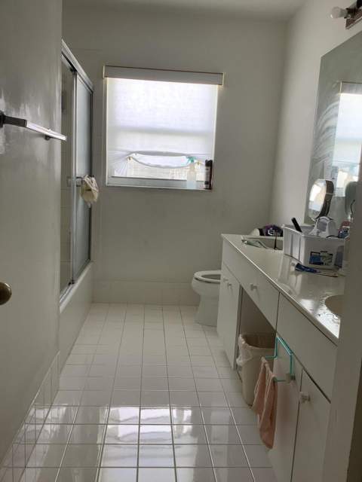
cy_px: 241
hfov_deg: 45.4
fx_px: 432
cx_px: 181
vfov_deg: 58.4
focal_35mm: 31
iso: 64
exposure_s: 1/120
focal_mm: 3.3
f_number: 2.4
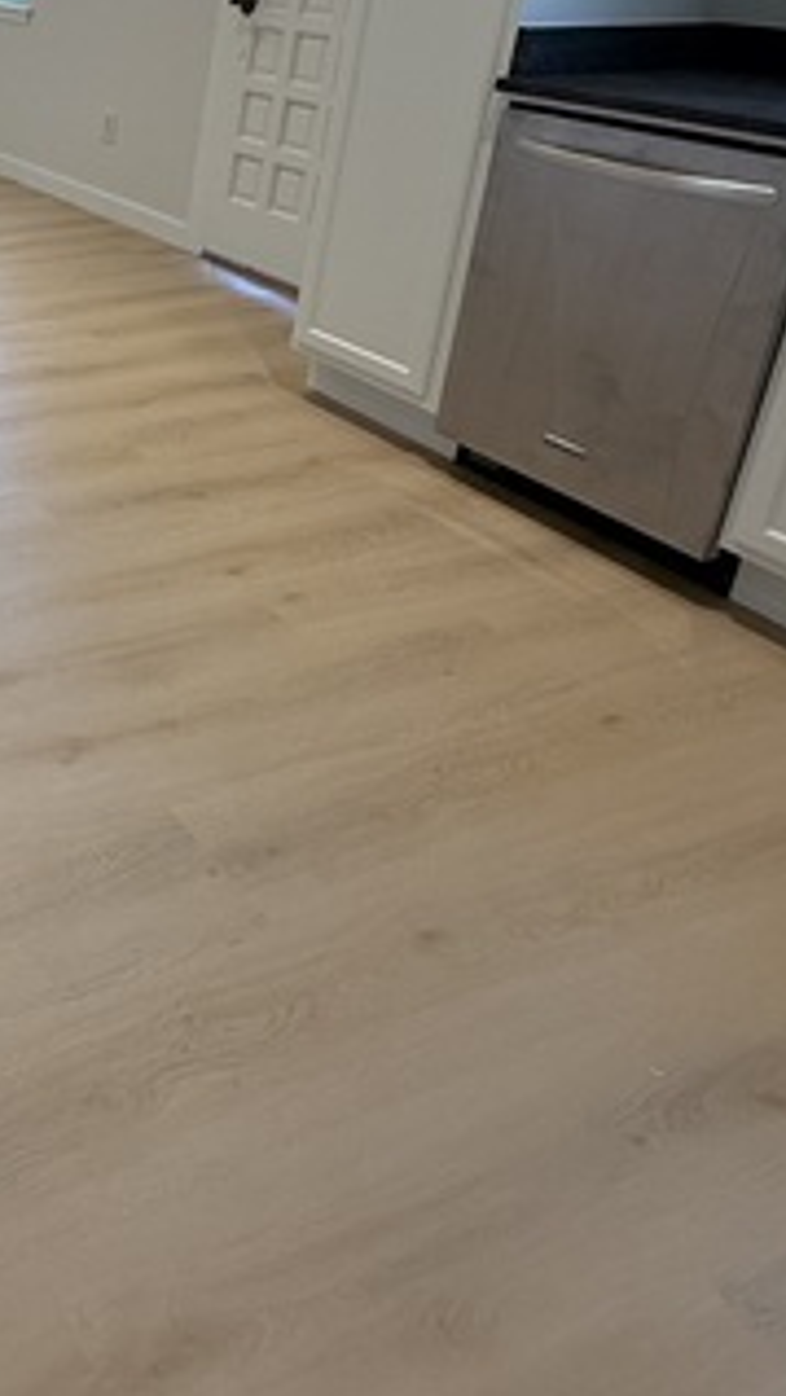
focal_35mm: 32
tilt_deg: -17.9
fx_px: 1185
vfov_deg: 57.1
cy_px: 305
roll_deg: -0.8
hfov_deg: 29.2
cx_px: -255
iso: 160
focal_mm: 2.22
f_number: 2.2
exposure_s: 1/120
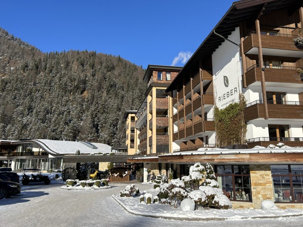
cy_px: 99
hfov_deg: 59.7
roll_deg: +0.8
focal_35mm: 30
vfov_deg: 46.7
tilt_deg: +12.3
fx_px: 263
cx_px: 171
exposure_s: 1/4831
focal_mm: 5.7
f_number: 1.5
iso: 50
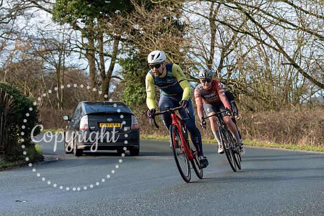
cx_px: 167
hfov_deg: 17.3
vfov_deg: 11.6
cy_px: 104
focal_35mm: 118
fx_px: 1067
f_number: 4
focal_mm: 70
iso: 320
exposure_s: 1/1000
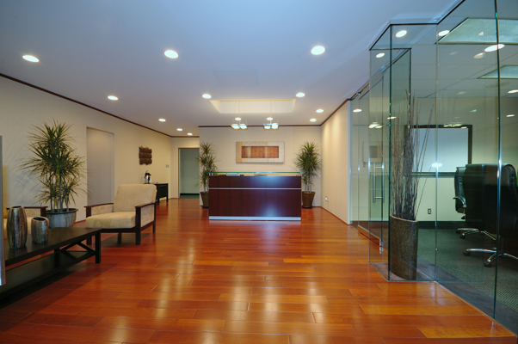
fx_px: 216
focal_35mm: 15
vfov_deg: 77.2
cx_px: 259
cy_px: 172
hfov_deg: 100.5
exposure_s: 1/2.5
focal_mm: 10
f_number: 8
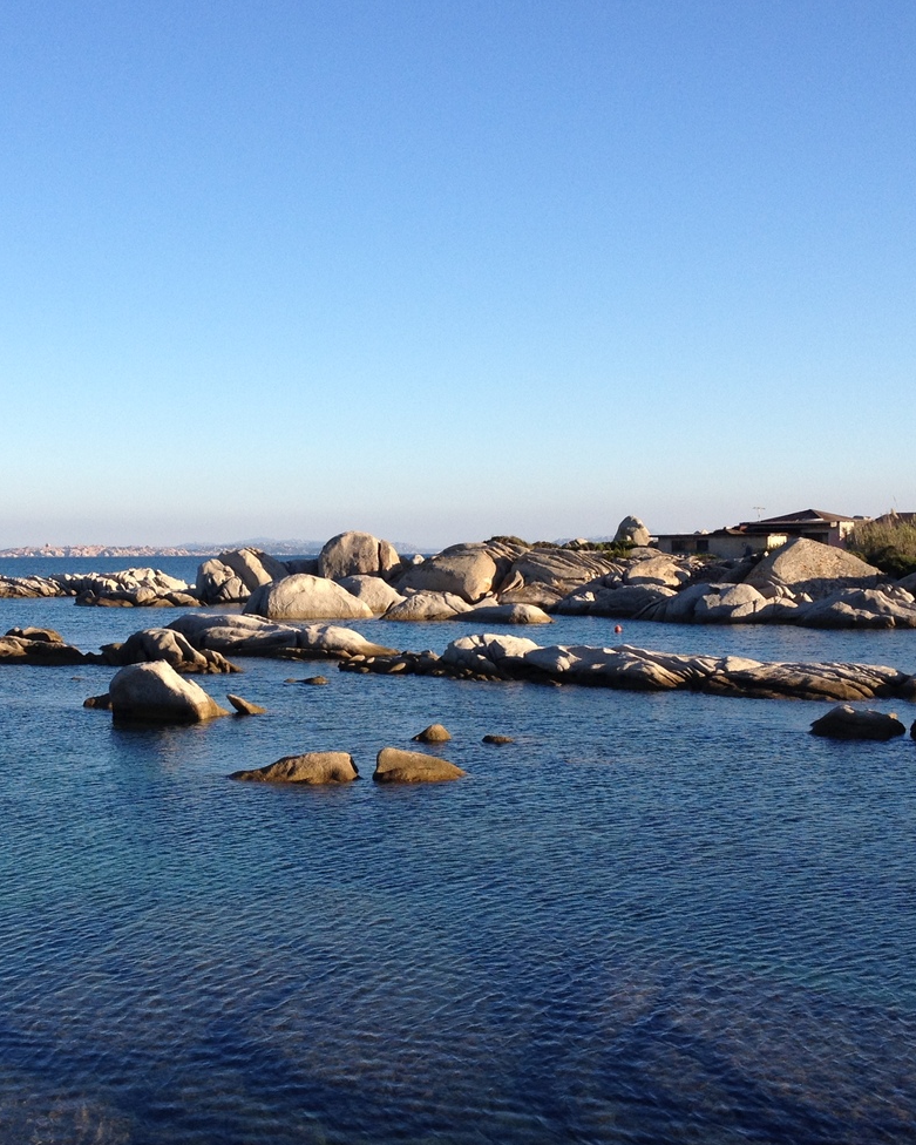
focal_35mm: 56
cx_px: 317
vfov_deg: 33.6
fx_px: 1897
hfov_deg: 27.0
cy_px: 598
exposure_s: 1/968
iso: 64
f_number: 2.4
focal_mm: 4.28
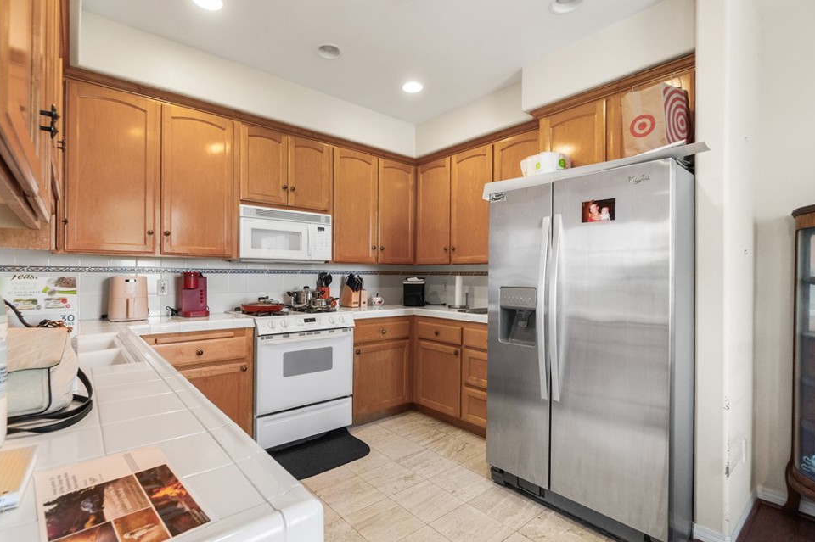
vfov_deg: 73.7
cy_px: 275
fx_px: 362
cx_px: 399
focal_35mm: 16
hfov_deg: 96.8
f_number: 7.1
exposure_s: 1/25
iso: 320
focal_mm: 10
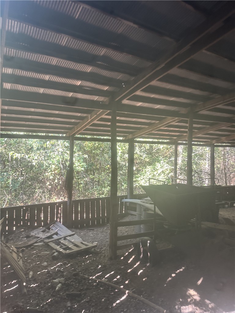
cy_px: 156
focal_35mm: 24
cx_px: 118
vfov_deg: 71.6
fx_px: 217
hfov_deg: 56.8
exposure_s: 1/121
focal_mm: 6.86
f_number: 1.78
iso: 160
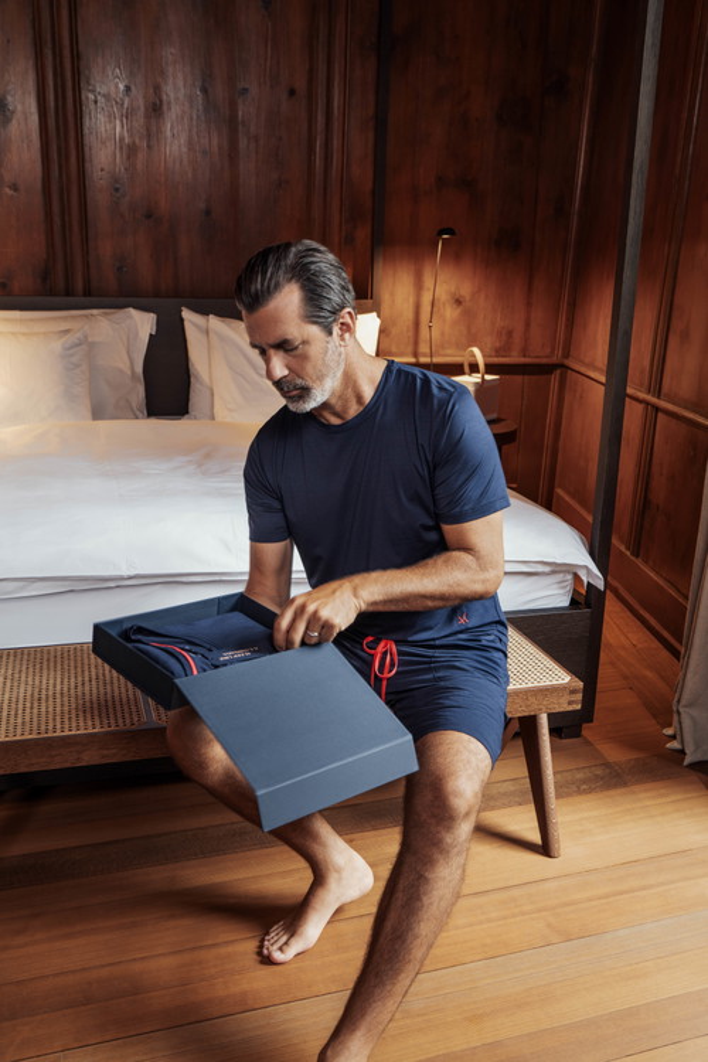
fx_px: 1032
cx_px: 354
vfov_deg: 54.4
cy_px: 531
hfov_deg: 37.9
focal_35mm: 35
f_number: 5
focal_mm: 35
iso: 400
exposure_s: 1/15
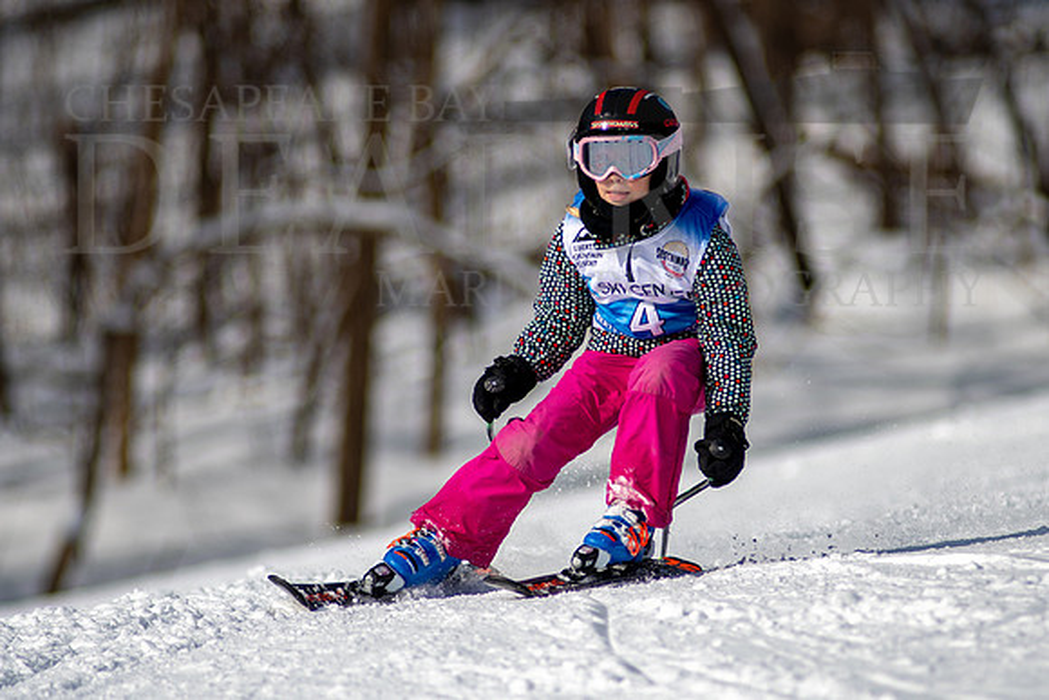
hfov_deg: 4.0
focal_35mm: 518
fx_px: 15108
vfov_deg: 2.7
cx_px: 582
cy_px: 377
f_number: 2.8
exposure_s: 1/6400
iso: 100
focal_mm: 300
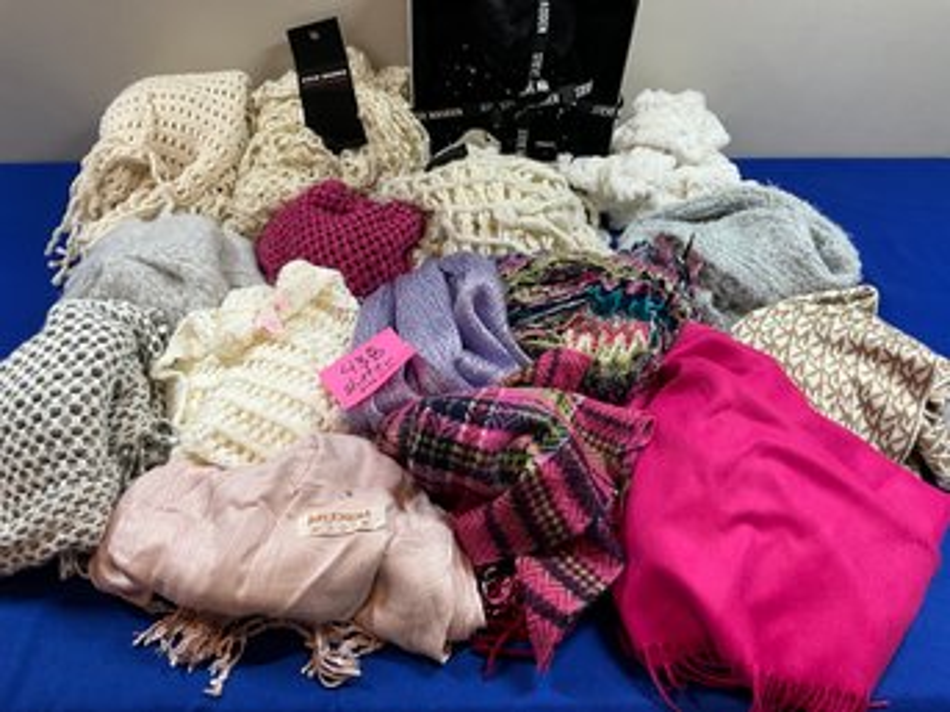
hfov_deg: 61.7
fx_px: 796
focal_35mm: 29
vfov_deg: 48.2
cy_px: 356
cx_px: 475
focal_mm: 3
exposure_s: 1/120
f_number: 1.8
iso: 50
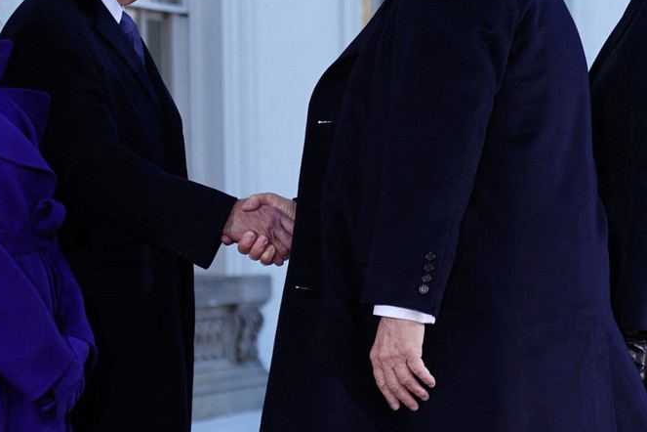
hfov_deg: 14.3
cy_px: 354
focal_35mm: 144
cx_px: 340
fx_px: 2588
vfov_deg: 9.5
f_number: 2.8
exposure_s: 1/400
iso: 80
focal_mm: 53
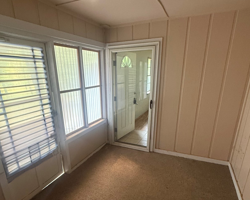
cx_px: 118
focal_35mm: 22
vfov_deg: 62.0
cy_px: 128
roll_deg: +0.1
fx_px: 163
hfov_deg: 75.0
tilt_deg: -18.5
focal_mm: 2.22
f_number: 2.2
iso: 400
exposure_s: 1/60
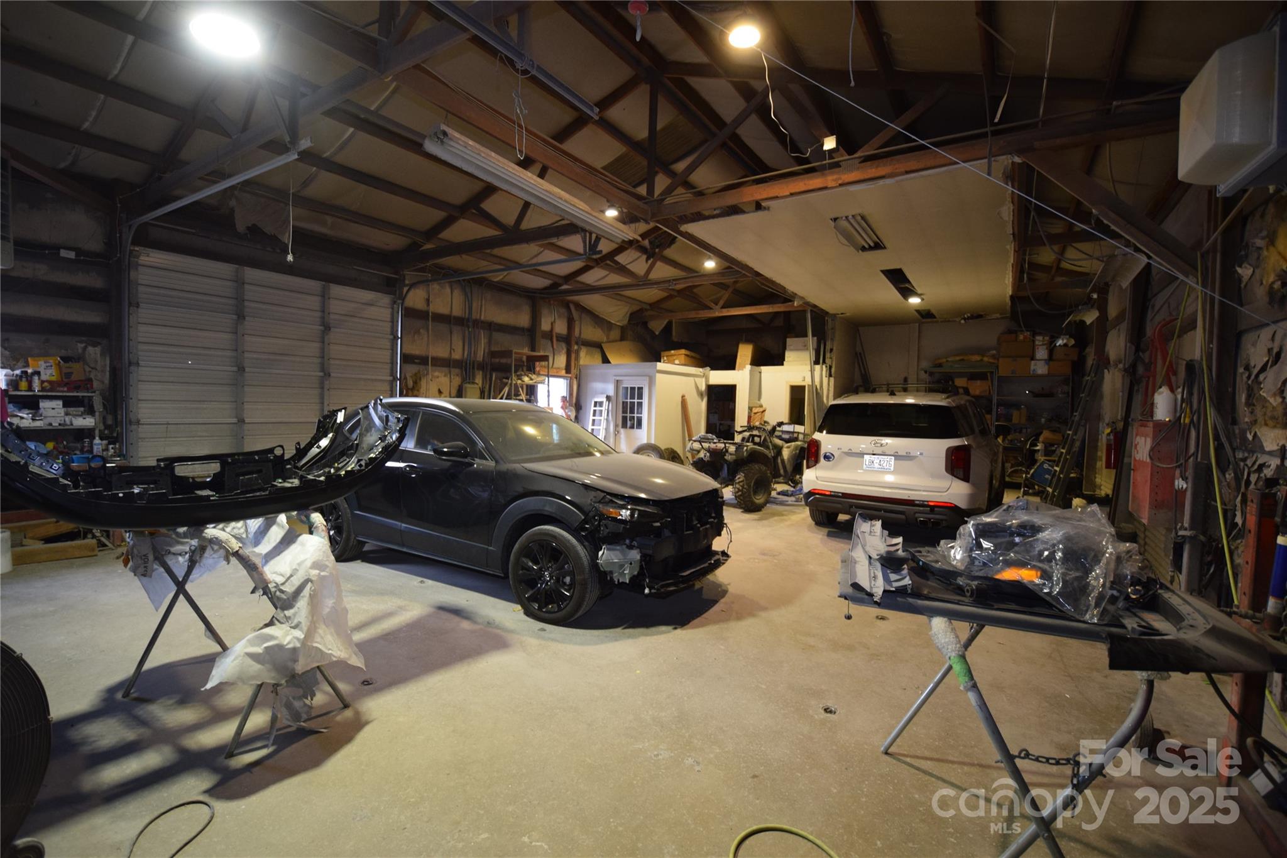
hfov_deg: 100.4
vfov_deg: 77.3
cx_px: 644
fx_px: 536
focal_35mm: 15
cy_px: 429
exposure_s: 1/60
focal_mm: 10
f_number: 4
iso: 800
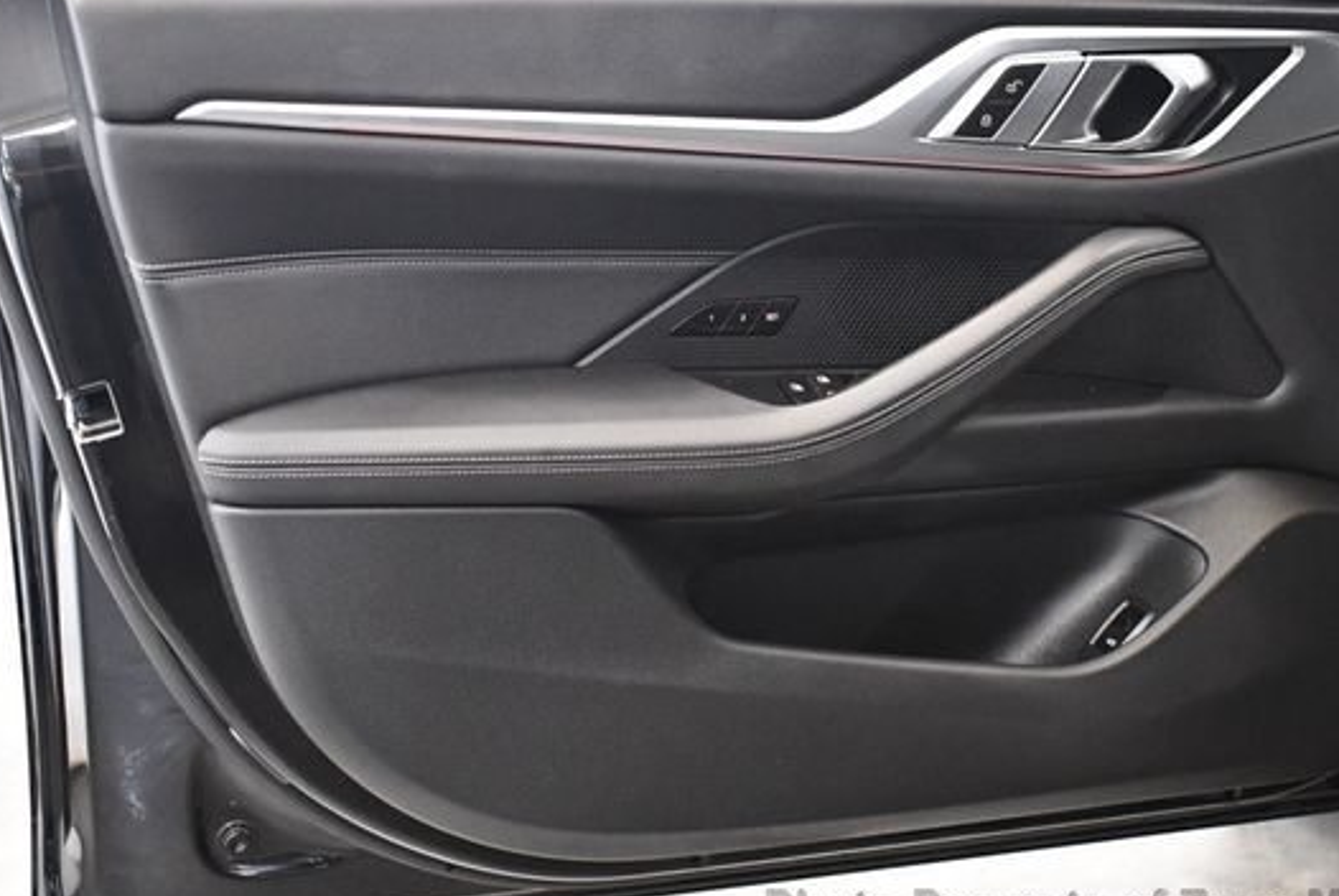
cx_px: 736
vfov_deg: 24.2
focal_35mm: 56
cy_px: 415
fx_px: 2085
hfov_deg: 35.6
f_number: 3.8
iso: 3200
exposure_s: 1/60
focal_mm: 23
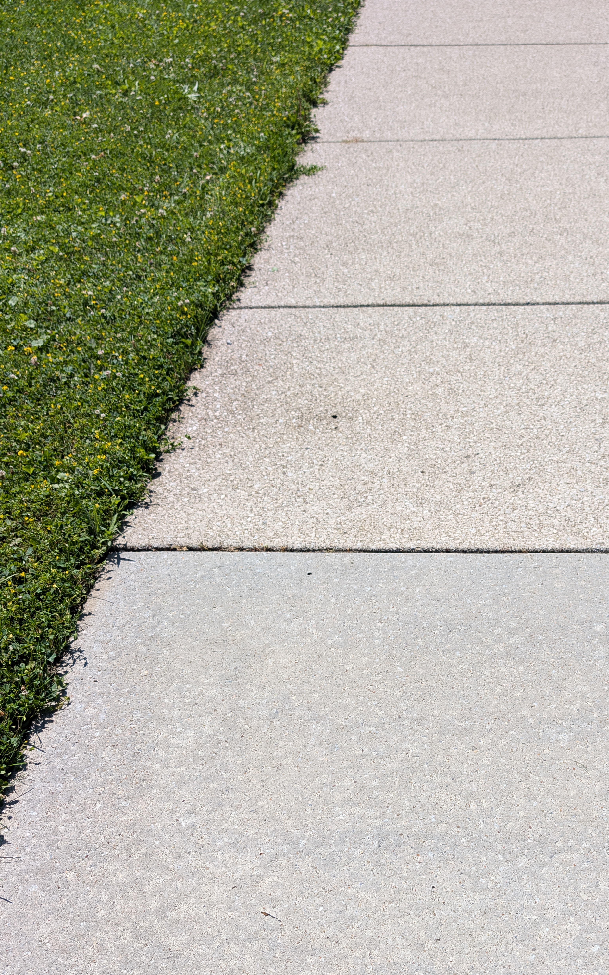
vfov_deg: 46.3
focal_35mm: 42
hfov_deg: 29.6
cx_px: 515
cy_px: 664
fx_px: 1115
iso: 19
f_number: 1.68
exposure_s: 1/808
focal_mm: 6.9
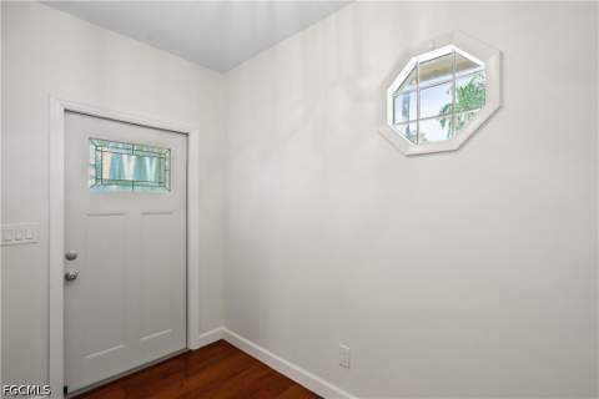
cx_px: 300
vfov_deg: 73.7
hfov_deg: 96.7
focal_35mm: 16
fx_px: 266
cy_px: 200
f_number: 8
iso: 400
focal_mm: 16
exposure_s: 1/30
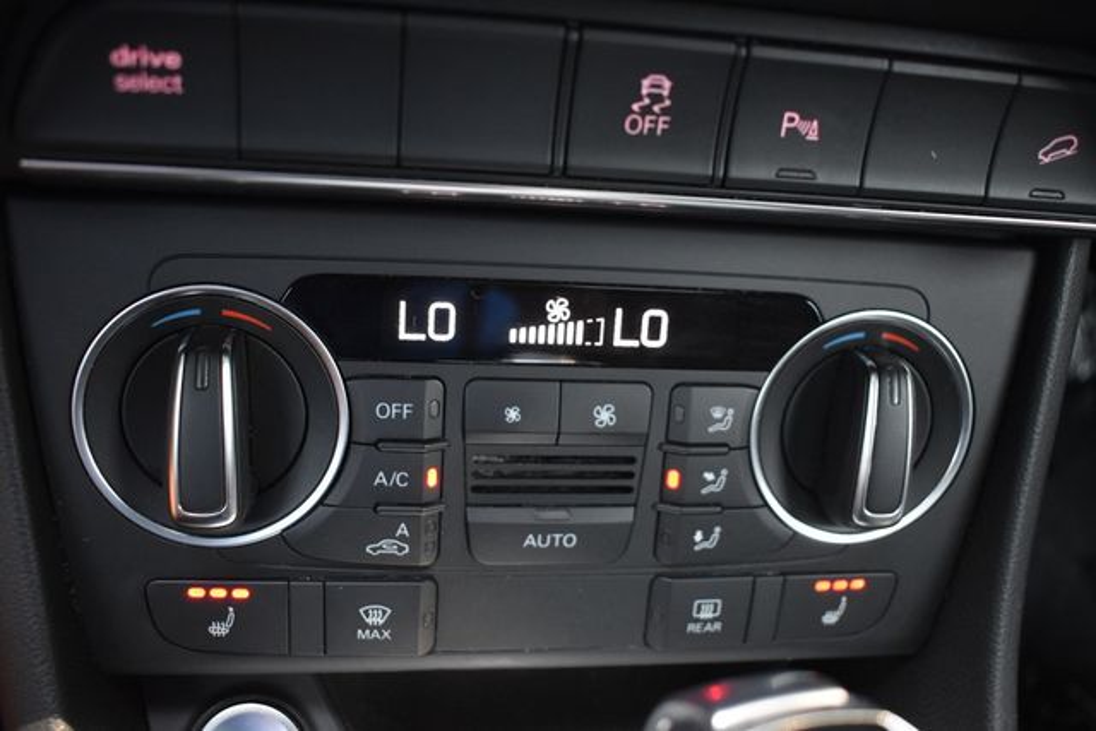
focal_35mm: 33
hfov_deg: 57.2
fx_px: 1005
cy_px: 366
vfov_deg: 40.0
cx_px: 548
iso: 1800
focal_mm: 22
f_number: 3.8
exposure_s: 1/125
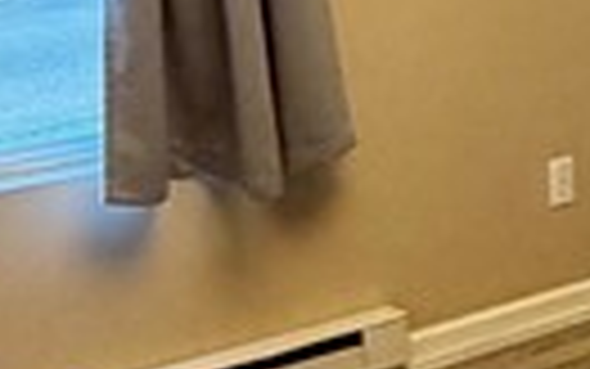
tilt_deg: -22.0
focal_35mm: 116
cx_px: 860
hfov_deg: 16.5
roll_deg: -2.1
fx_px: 1866
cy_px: 356
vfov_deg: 11.2
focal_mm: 2.22
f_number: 2.2
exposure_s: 1/60
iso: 250
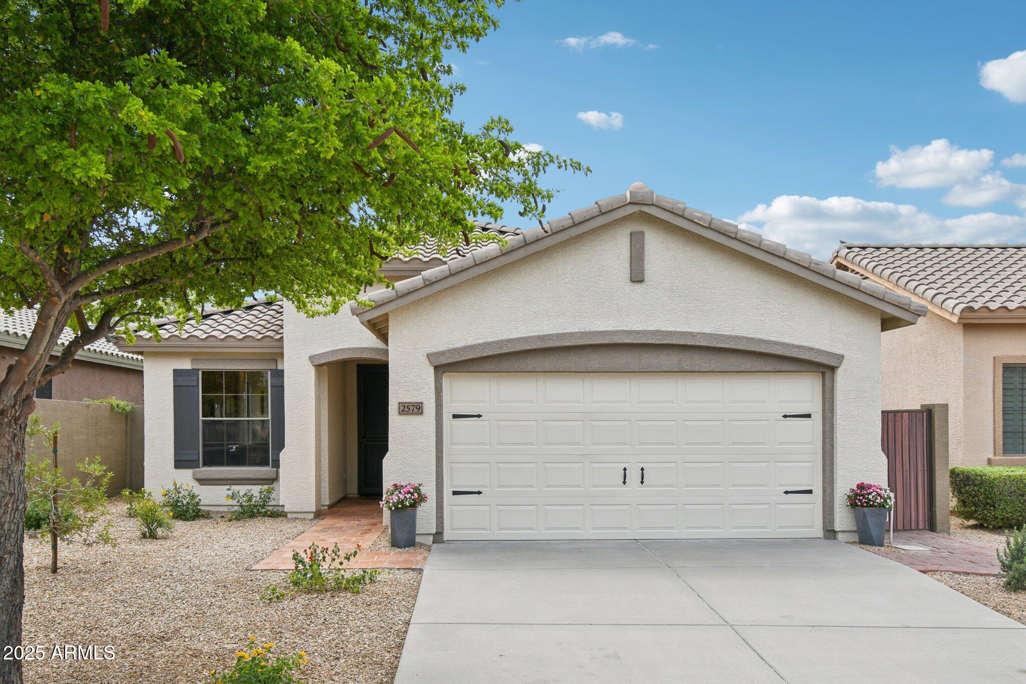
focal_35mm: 30
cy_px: 342
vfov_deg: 43.6
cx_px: 513
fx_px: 855
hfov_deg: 61.9
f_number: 8
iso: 100
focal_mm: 20
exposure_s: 1/400
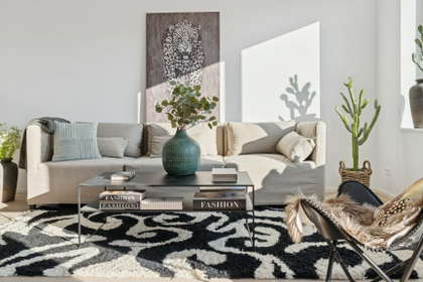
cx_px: 212
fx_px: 352
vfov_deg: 43.6
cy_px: 141
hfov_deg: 61.9
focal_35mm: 30
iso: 200
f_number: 8
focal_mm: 20
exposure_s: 1/100
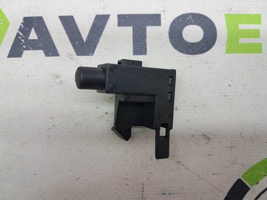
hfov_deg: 65.4
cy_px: 100
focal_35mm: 27
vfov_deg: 51.3
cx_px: 134
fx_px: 208
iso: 50
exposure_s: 1/50
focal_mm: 4
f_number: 1.8
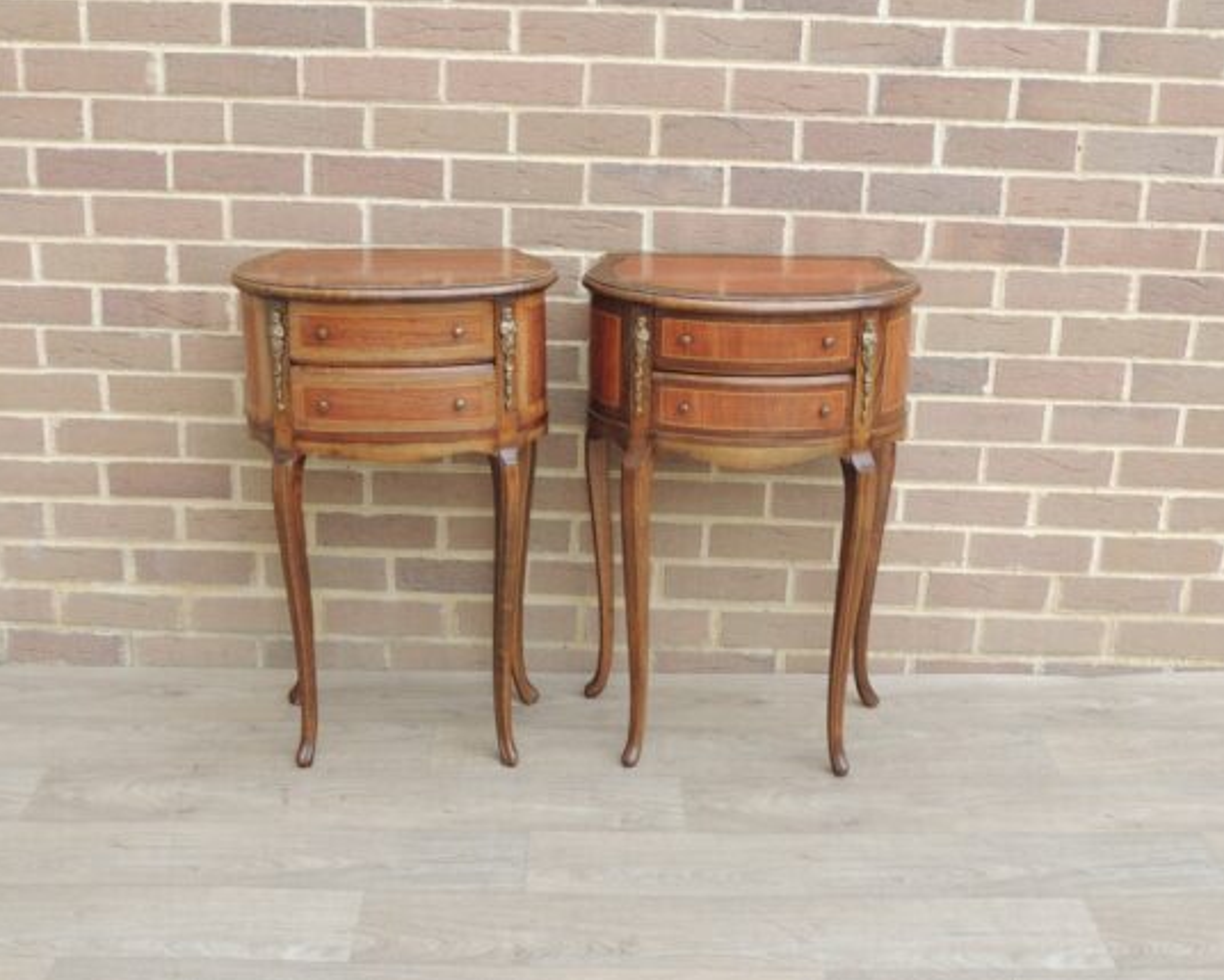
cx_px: 557
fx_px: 1703
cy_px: 468
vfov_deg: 32.1
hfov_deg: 39.5
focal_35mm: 47
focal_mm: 7.6
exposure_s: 1/80
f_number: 3.4
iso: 100
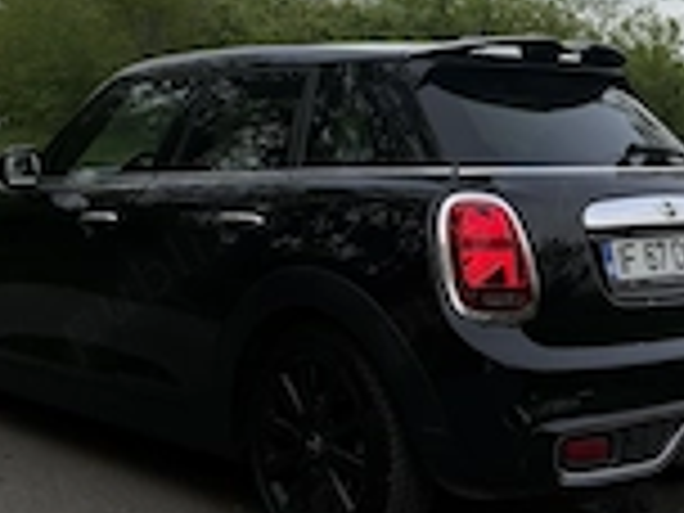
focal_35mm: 63
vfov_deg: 22.2
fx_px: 1245
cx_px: 360
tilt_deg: +7.8
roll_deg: +0.1
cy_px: -27
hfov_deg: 30.7
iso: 100
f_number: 1.78
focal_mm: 6.76
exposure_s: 1/602
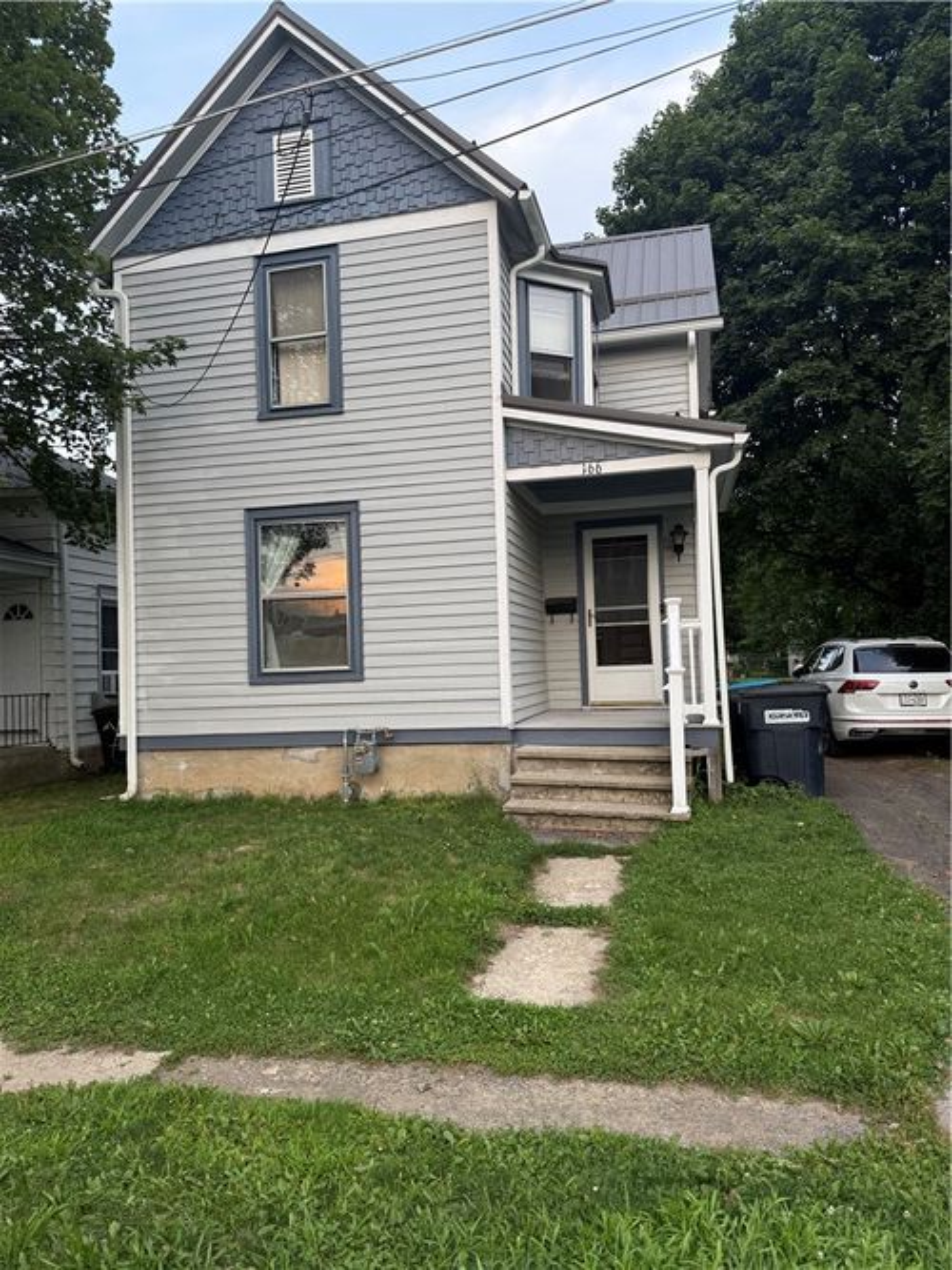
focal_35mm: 24
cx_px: 476
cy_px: 635
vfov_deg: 71.6
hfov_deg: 56.8
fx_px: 880
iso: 125
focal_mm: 6.76
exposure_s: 1/122
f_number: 1.78
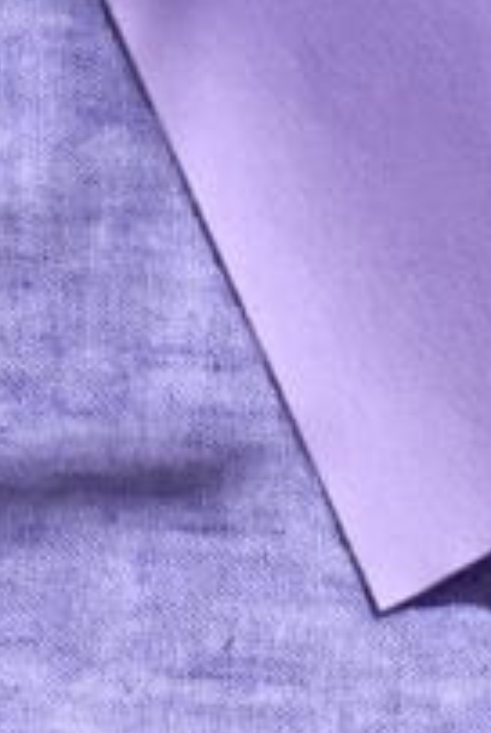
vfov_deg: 7.0
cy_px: 1834
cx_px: 439
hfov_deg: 5.0
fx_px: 5647
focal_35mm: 277
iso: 320
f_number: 13
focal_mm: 55
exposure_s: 1/125
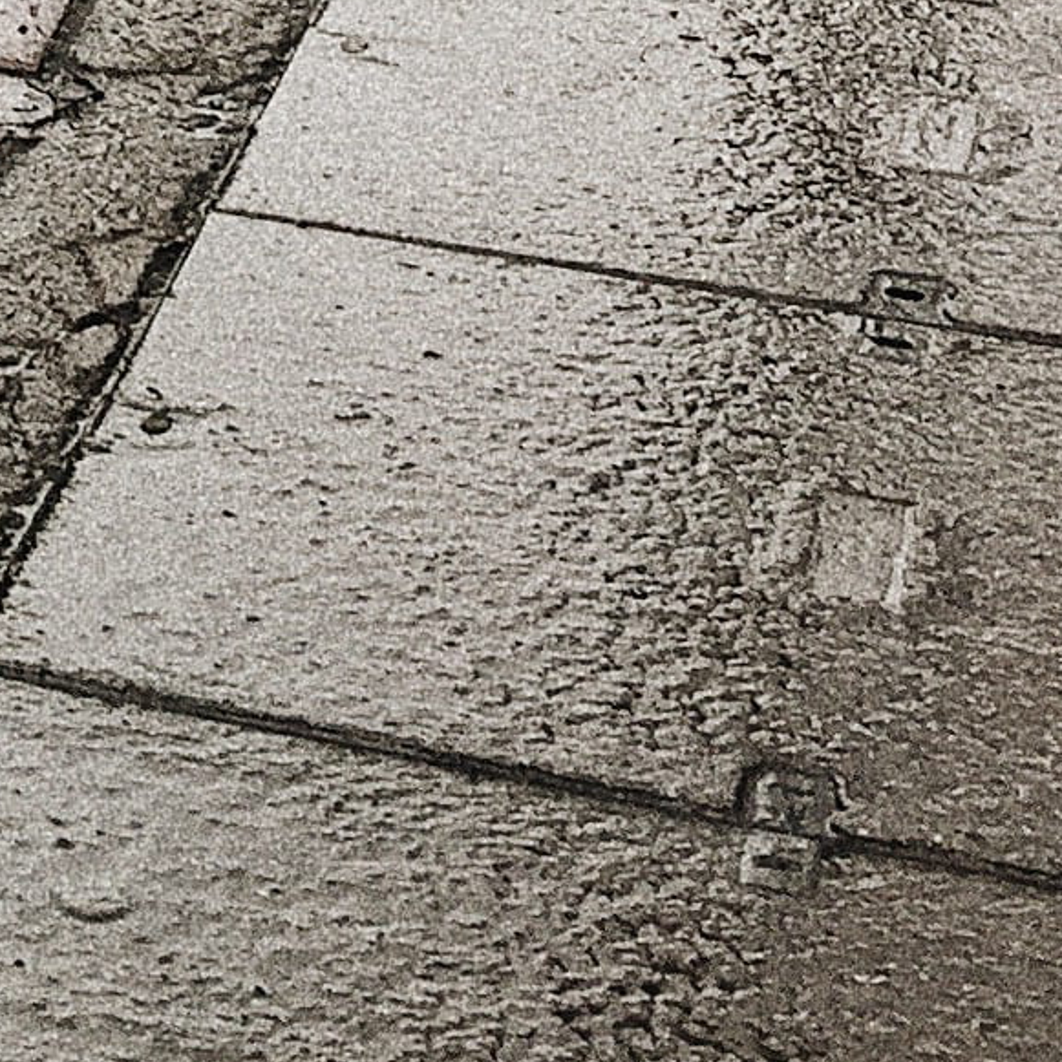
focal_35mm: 144
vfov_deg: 10.3
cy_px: -1616
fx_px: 4998
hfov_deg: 11.3
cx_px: -876
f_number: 2.2
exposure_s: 1/127
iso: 32
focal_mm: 4.15
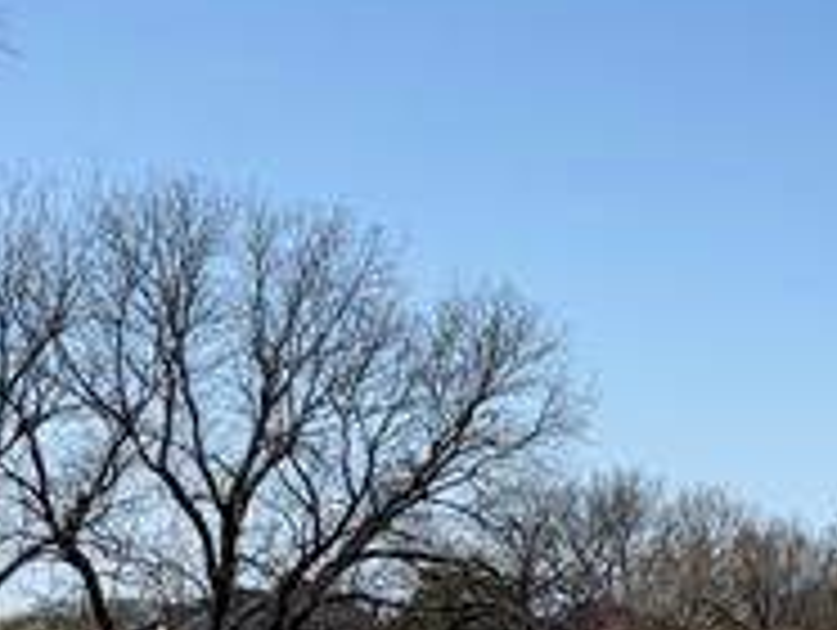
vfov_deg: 11.2
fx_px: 3196
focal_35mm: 132
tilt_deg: +2.7
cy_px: 518
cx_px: 1863
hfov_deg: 12.4
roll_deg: -2.1
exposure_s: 1/5714
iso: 80
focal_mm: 6.76
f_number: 1.78
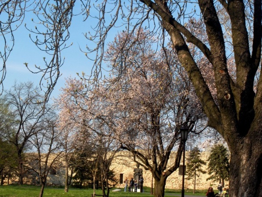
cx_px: 131
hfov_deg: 16.8
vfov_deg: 12.7
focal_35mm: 117
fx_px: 887
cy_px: 98
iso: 110
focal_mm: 24
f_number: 8.4
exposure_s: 1/224
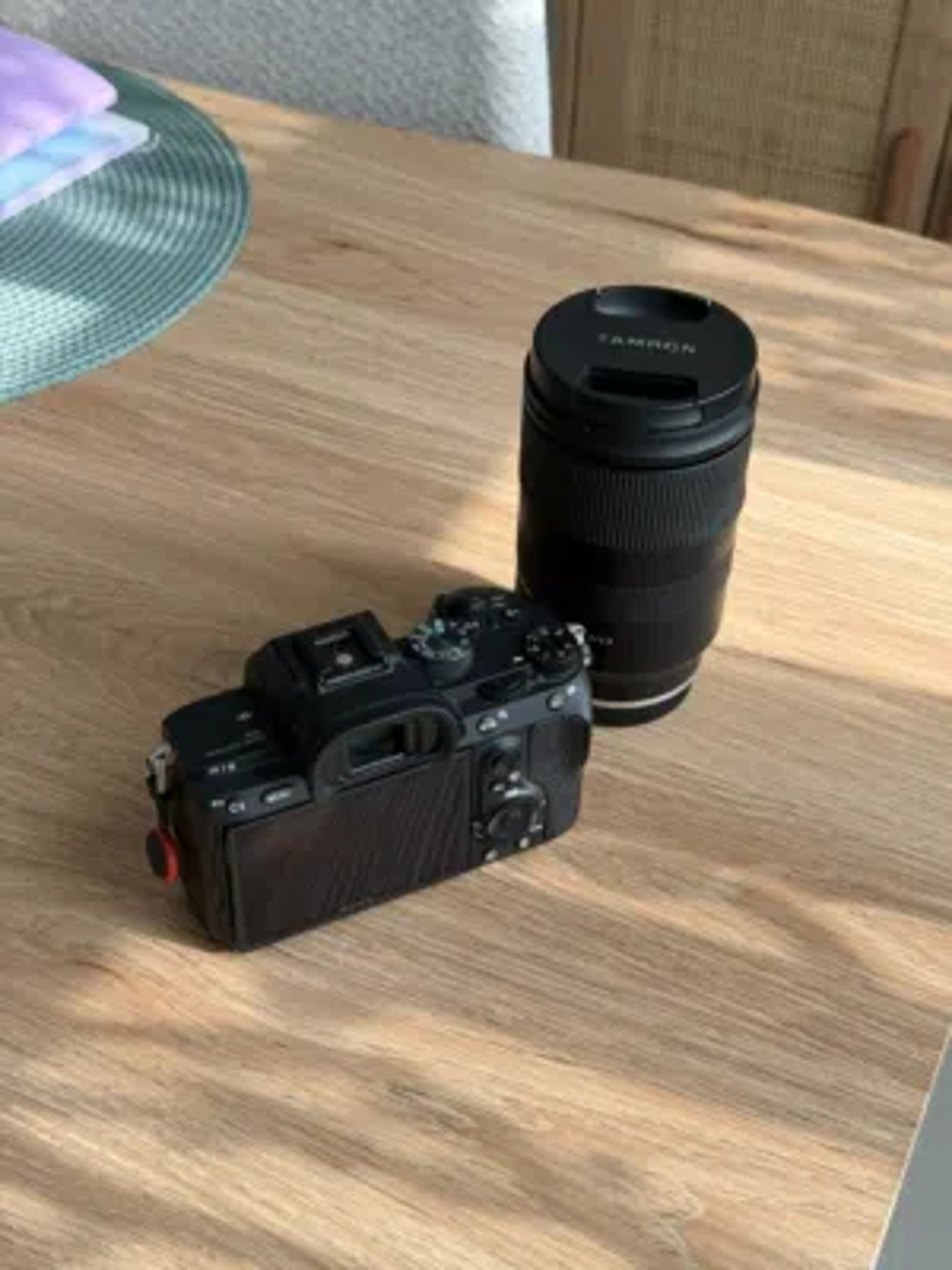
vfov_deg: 39.7
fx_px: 1760
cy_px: 635
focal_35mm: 48
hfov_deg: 30.3
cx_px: 476
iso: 80
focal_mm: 6.76
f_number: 1.78
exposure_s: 1/121
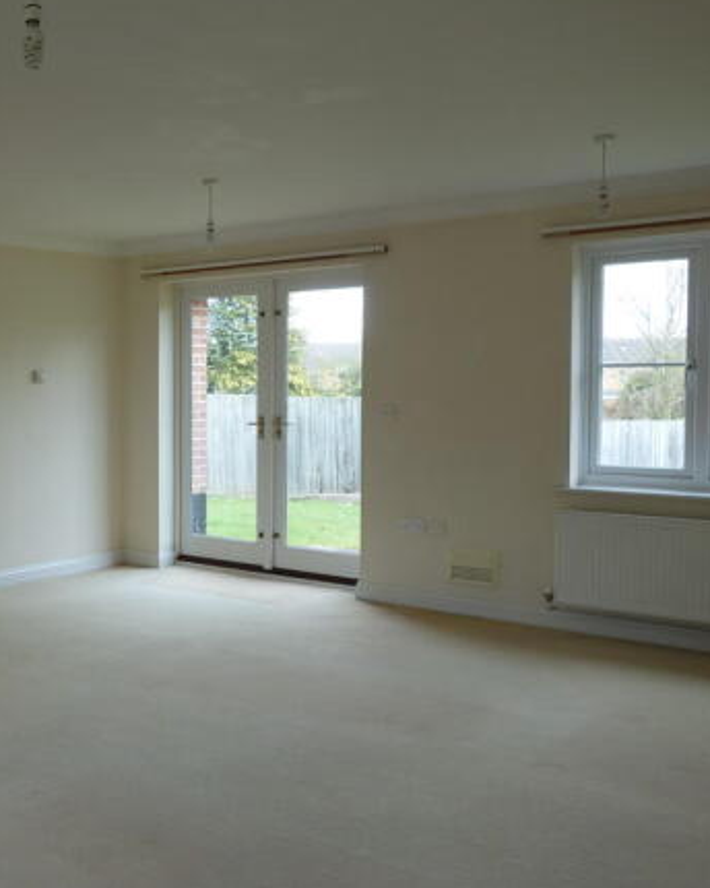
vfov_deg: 45.8
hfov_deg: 34.7
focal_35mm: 40
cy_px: 439
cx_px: 40
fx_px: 1051
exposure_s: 1/100
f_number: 4
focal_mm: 10.4
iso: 125
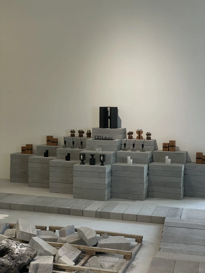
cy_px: 136
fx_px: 411
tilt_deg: -4.1
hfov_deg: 28.0
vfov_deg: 36.8
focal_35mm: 52
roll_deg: -0.8
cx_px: 102
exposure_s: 1/100
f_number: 2
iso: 80
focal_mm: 6
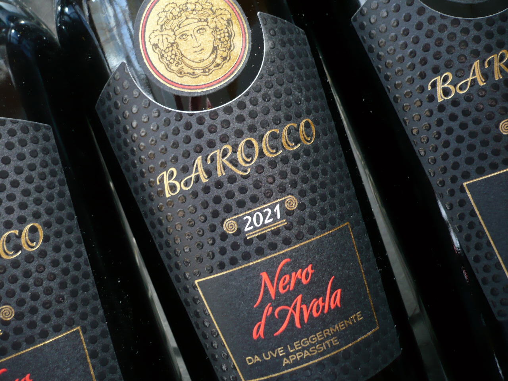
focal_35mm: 35
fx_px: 514
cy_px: 190
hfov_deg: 52.6
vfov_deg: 40.7
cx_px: 254
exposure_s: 1/50
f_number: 2.8
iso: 100
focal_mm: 5.8
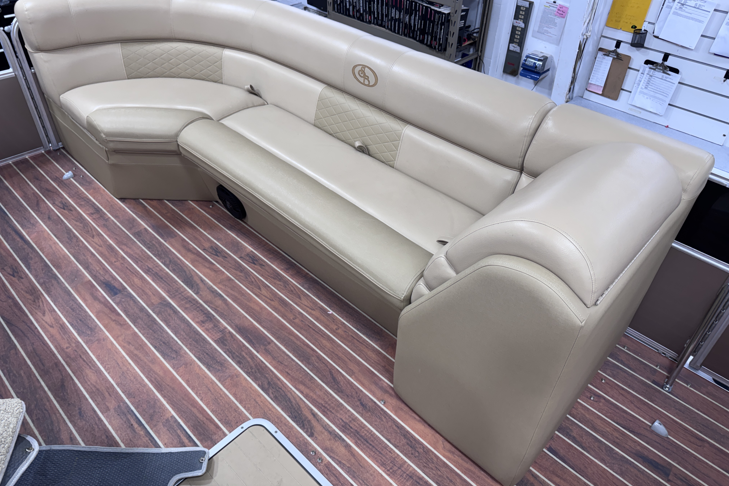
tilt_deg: -38.4
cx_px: 364
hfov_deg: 71.5
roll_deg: -1.5
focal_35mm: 25
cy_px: 214
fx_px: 506
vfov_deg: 51.2
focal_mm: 6.76
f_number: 1.78
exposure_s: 1/120
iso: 80
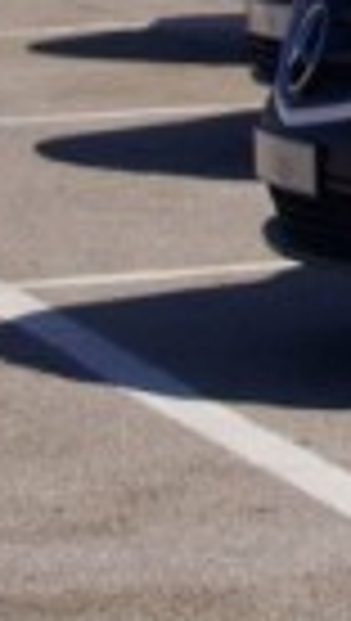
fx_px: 4468
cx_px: 1588
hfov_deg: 4.1
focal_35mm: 271
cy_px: -270
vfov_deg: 7.8
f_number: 5
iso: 200
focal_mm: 31
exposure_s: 1/3200
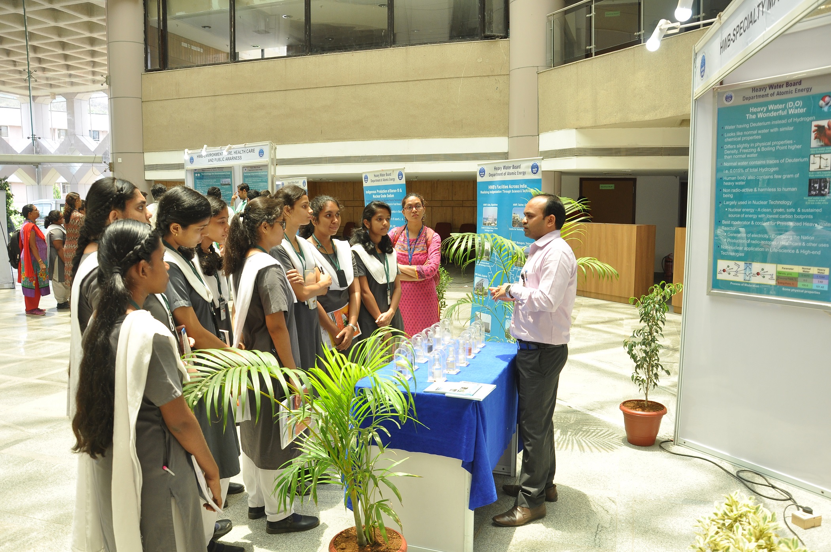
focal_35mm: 27
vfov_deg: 47.8
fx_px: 622
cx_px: 416
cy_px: 276
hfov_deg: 67.4
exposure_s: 1/125
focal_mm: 18
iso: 400
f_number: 5.6
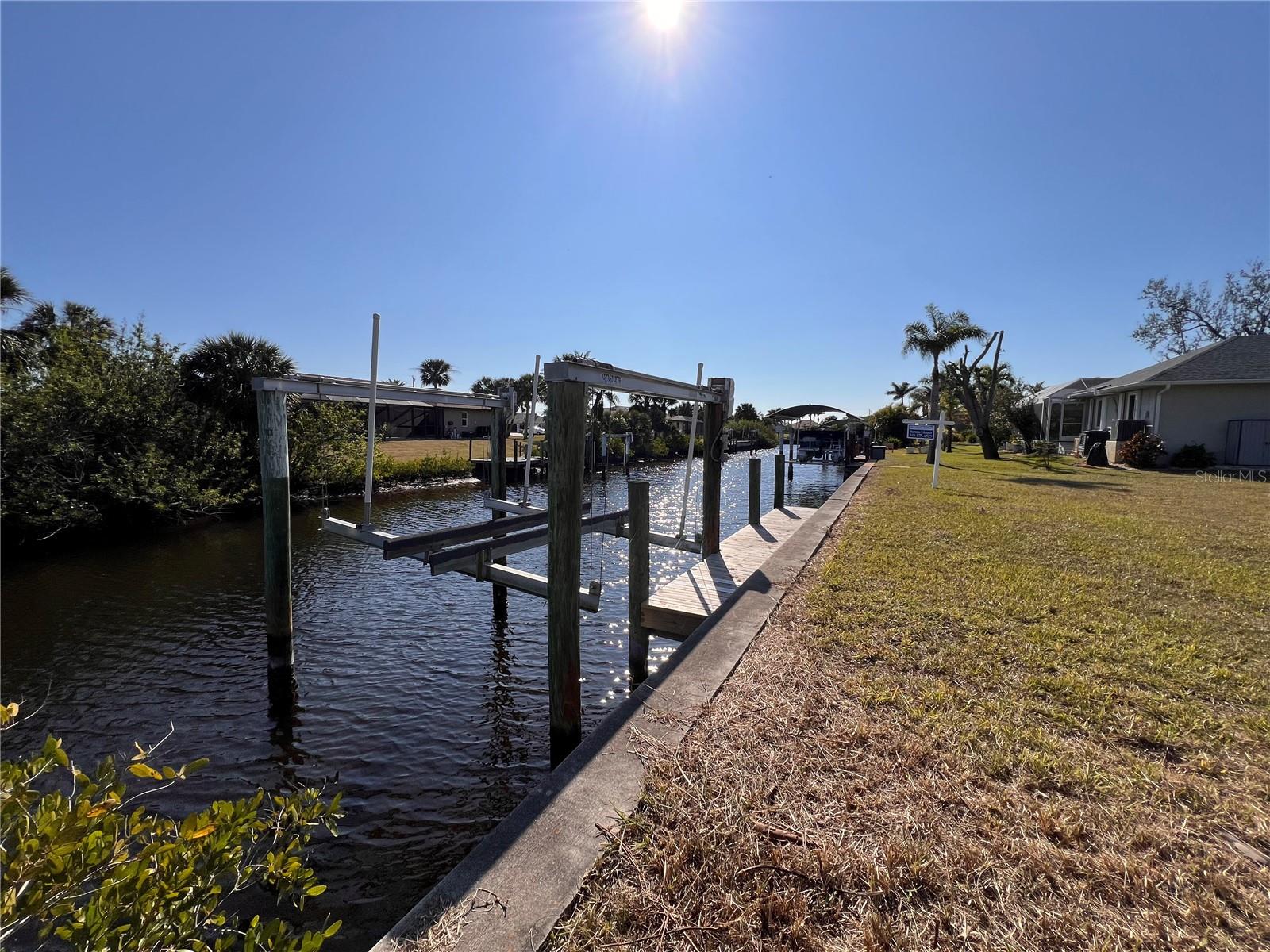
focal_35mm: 13
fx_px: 477
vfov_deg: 89.9
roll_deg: -0.8
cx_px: 635
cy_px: 476
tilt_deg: -5.8
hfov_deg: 106.2
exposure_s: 1/3650
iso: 32
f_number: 1.8
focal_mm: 1.57
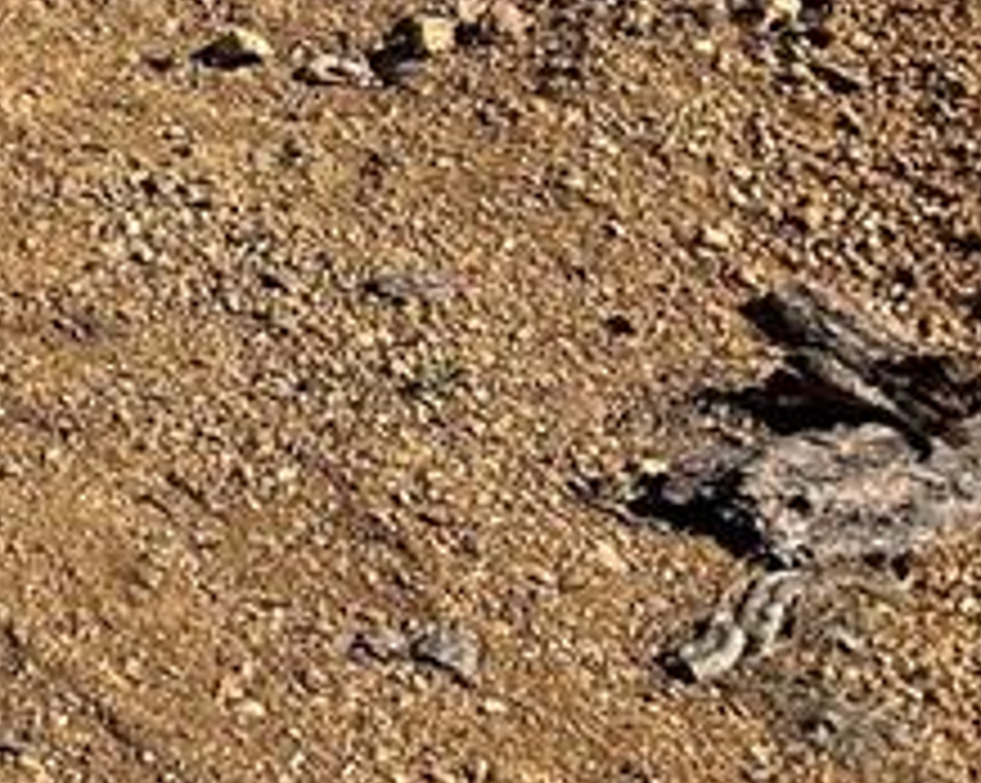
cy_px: -124
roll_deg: -2.2
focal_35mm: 110
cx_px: -1179
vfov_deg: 13.6
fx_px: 3191
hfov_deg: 13.8
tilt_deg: -19.2
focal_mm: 6.86
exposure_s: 1/5848
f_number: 1.78
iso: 80
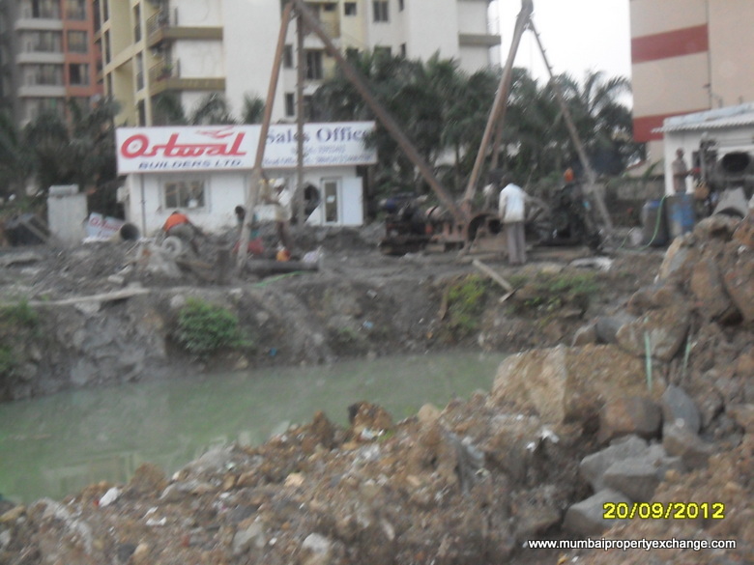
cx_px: 377
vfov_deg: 28.0
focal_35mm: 52
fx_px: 1133
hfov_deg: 36.8
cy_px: 282
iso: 400
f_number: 5
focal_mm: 9.3
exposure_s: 1/60
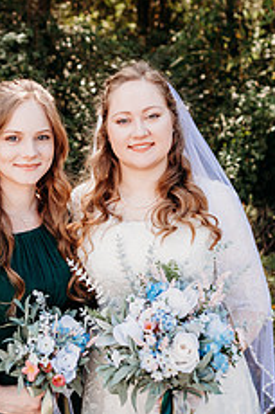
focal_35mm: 47
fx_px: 539
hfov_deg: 28.5
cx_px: 106
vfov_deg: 41.8
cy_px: 169
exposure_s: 1/800
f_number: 2.2
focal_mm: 24
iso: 100
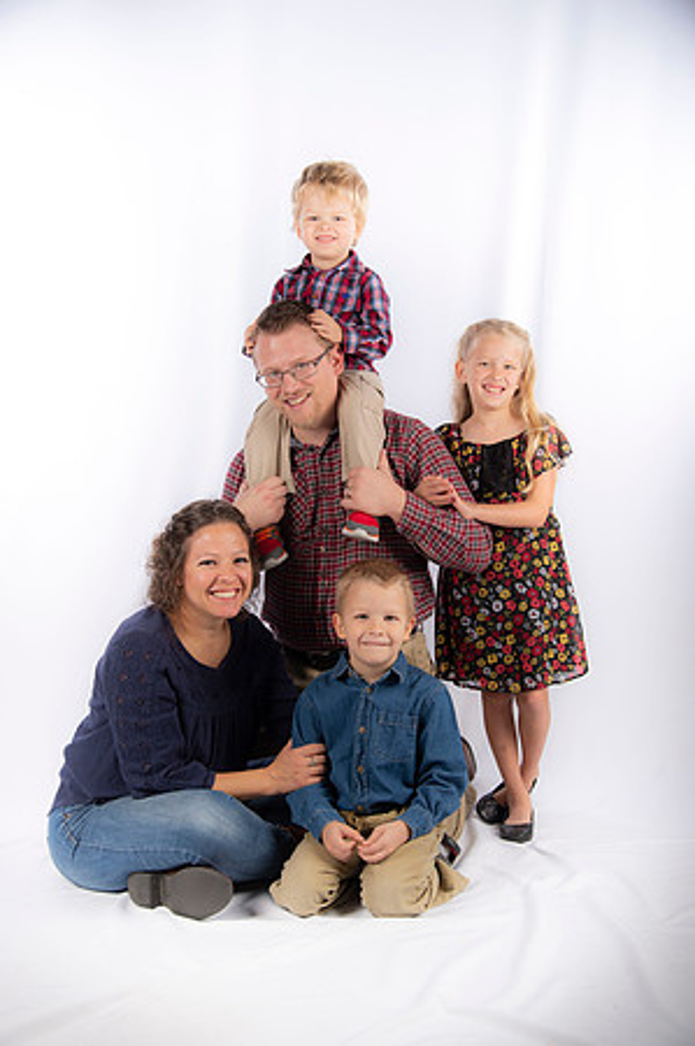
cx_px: 348
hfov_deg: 29.2
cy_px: 523
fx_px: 1335
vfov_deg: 42.8
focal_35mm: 46
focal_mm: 46
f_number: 5.6
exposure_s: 1/200
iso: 100
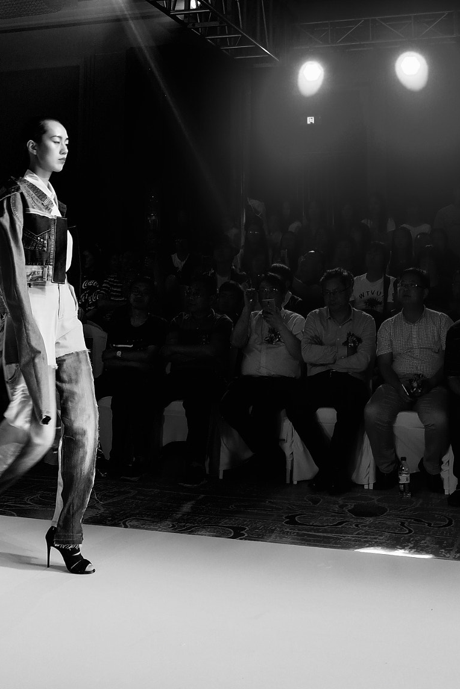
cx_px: 200
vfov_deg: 38.2
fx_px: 958
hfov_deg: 27.0
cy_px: 145
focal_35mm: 50
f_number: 3.2
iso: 400
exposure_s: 1/160
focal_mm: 18.3
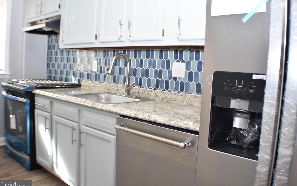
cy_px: 91
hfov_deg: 49.3
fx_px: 324
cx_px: 149
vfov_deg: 32.0
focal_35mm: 40
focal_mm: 26
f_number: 4
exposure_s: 1/60
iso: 200
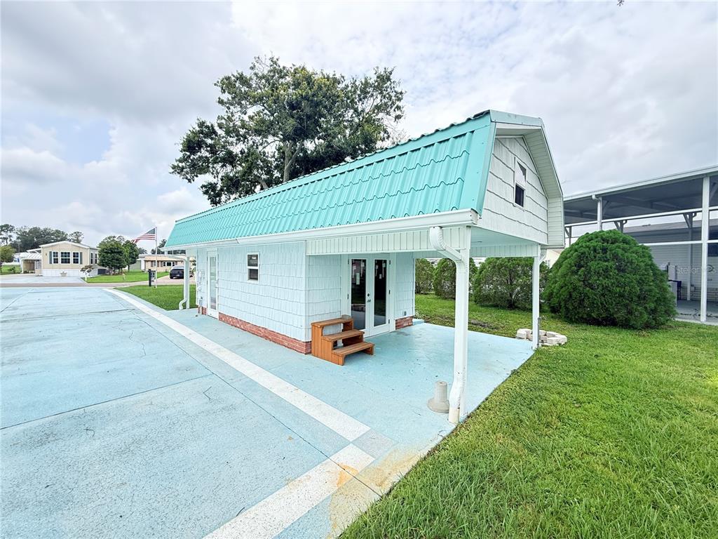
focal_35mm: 14
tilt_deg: -1.5
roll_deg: -1.7
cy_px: 270
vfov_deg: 85.7
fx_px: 290
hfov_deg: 102.1
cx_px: 359
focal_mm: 2.22
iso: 64
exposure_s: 1/638
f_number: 2.2
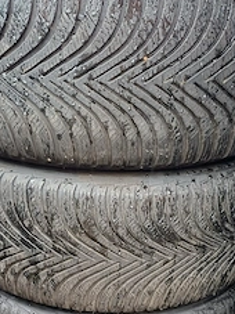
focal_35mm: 44
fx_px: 399
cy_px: 228
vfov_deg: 41.9
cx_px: 108
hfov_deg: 32.8
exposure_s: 1/50
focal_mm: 4.65
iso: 200
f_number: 1.8
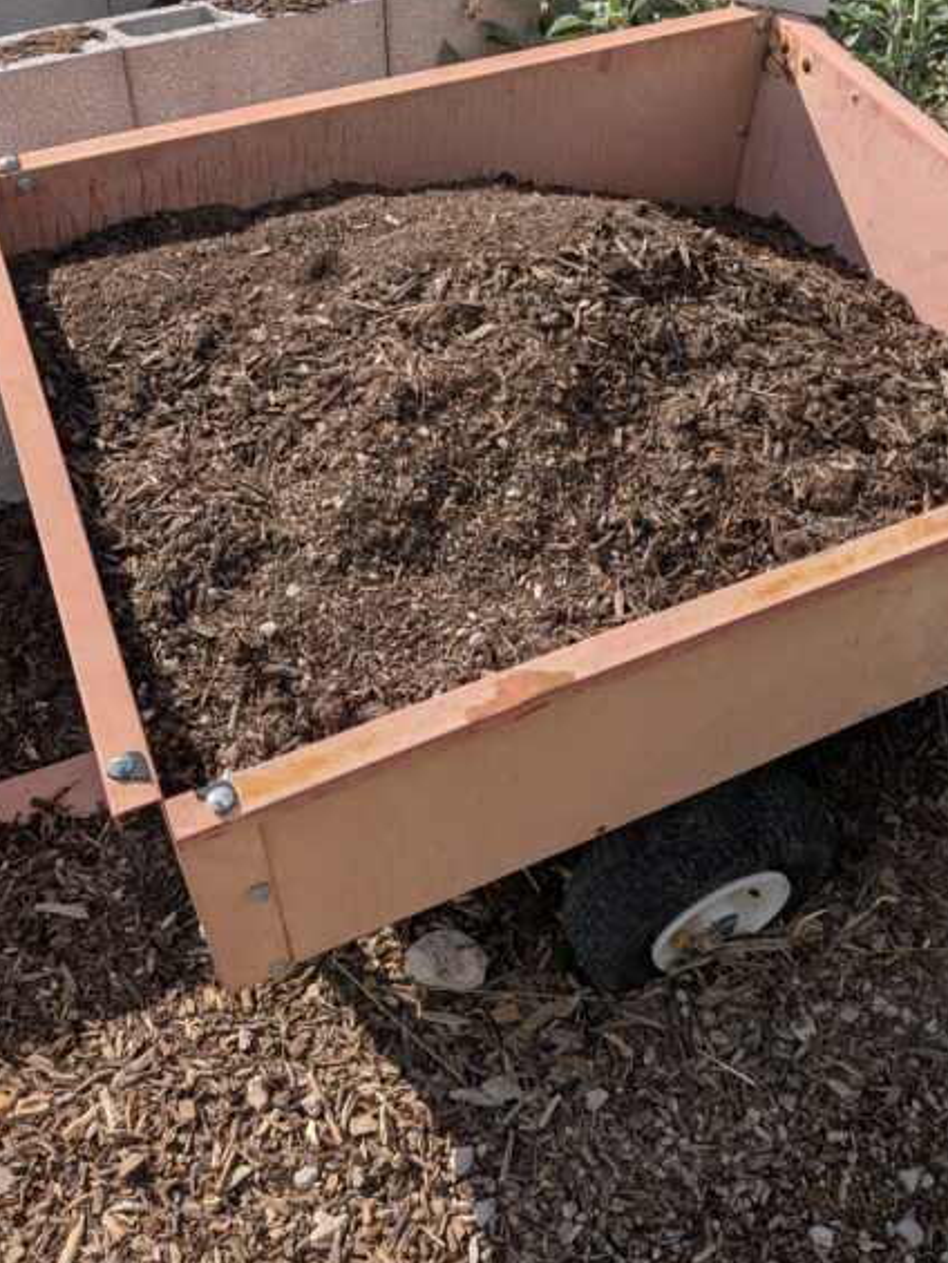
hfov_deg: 41.7
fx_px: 1241
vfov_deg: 53.1
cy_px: 447
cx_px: 546
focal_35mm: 34
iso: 34
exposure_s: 1/1672
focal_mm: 4.53
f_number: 1.7
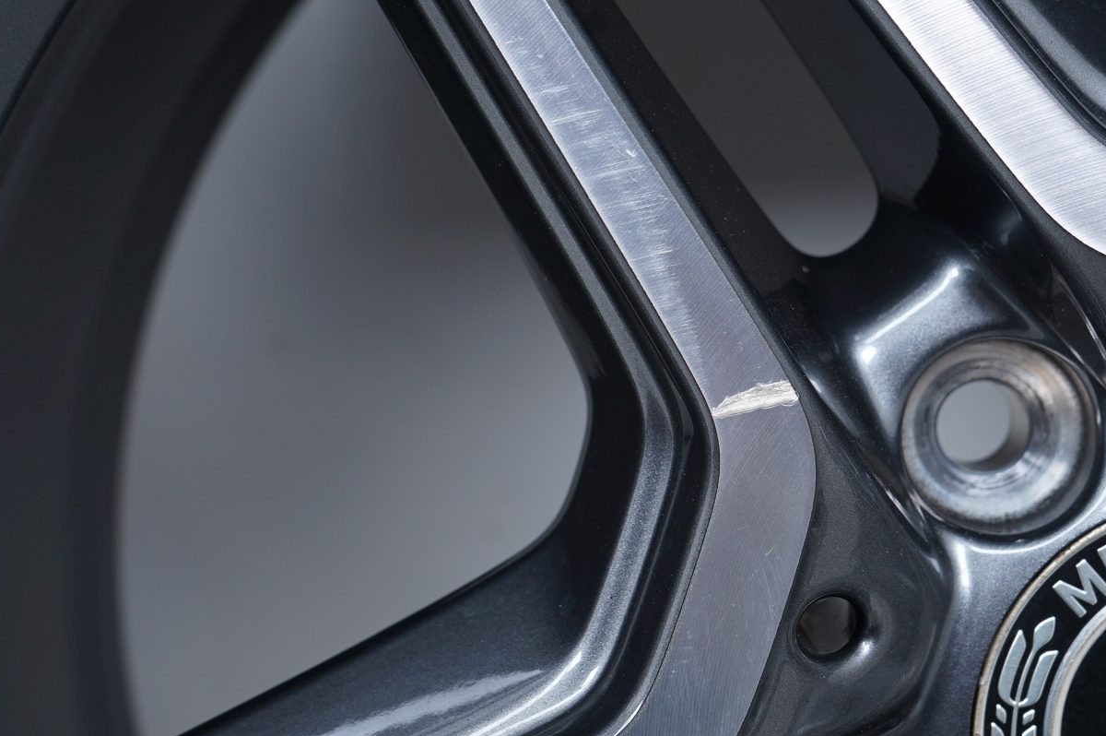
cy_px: 338
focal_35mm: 64
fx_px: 1965
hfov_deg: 31.2
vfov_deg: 21.2
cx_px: 730
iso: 250
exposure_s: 1/125
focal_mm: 40
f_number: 7.1
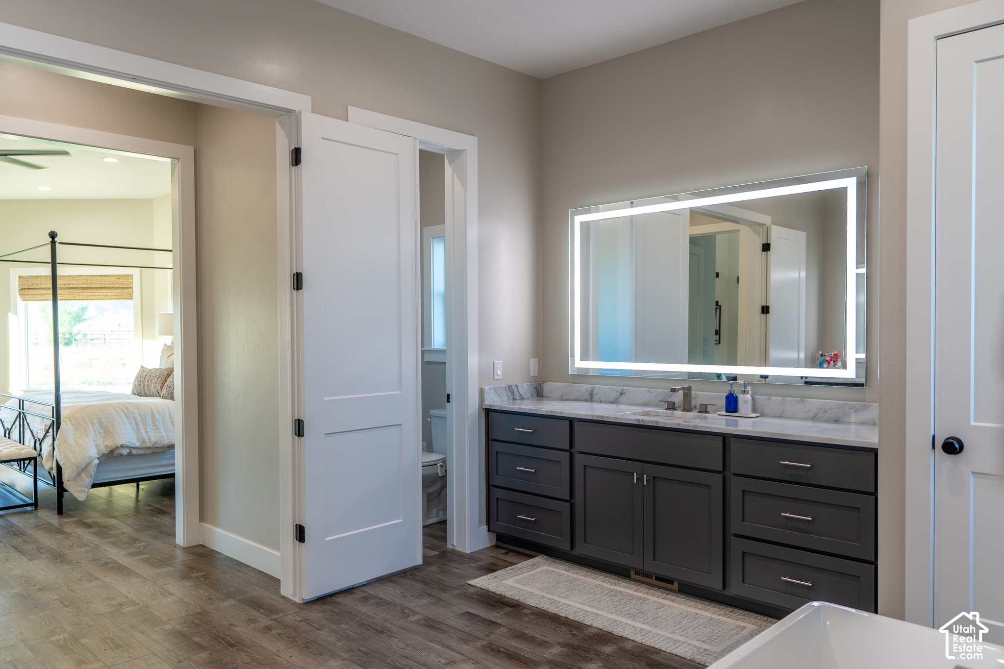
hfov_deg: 67.5
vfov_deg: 48.0
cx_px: 502
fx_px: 751
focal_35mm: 27
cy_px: 334
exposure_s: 1/60
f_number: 2.8
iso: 200
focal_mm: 26
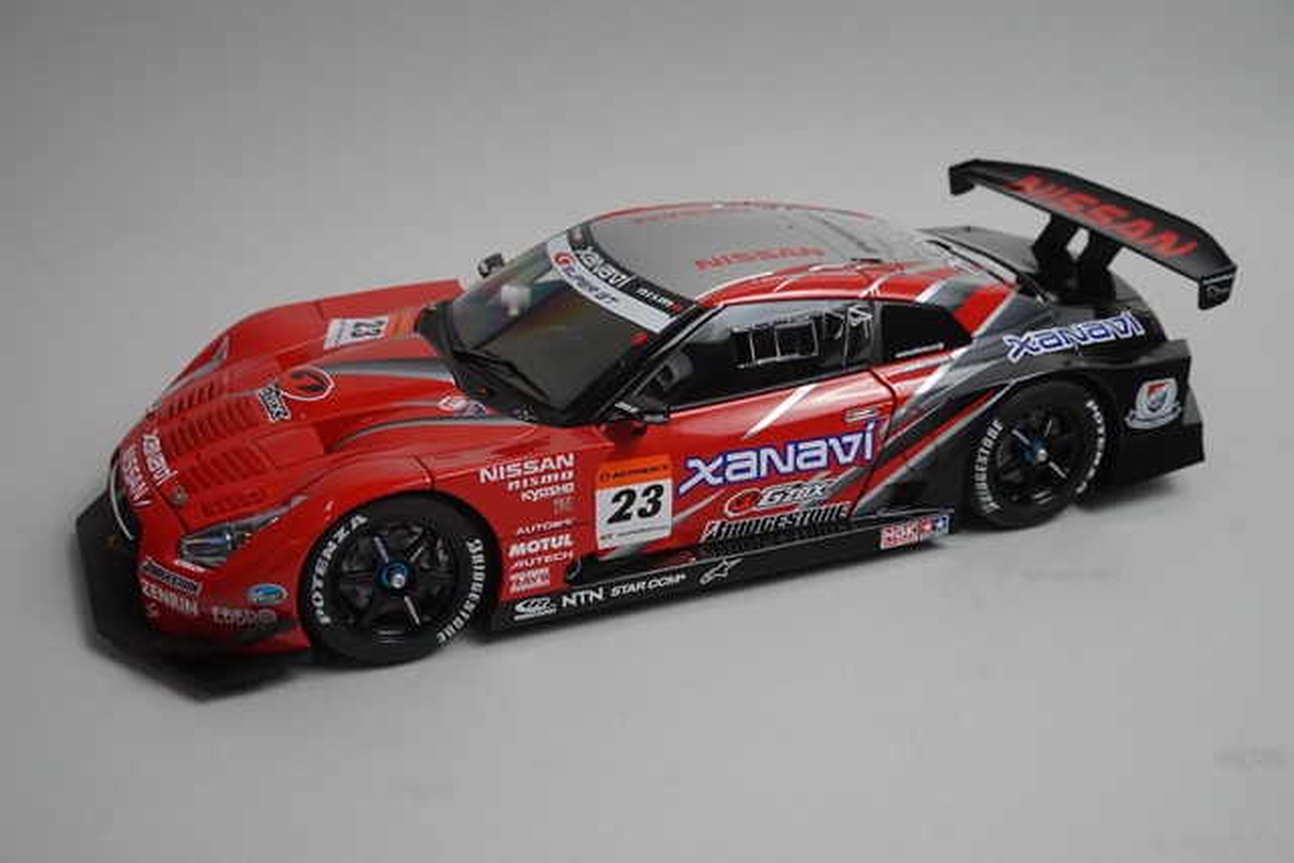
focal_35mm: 42
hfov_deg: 46.4
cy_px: 432
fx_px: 1510
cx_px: 647
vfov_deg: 31.9
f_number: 11
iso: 3200
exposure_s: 1/80
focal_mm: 28
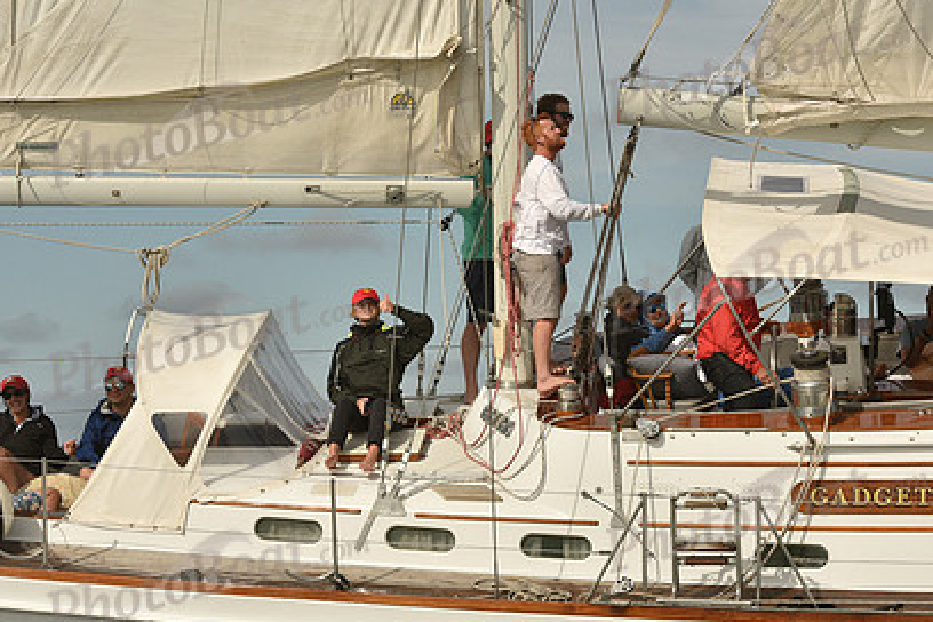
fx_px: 3758
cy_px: 426
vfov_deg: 9.5
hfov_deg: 14.2
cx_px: 489
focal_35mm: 145
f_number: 11
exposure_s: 1/1250
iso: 320
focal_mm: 102
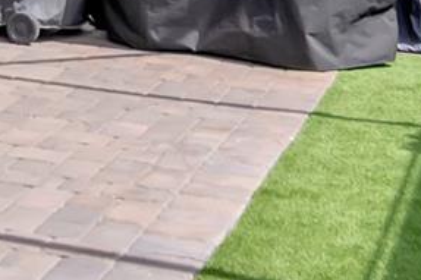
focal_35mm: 117
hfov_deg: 16.2
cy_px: -249
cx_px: -192
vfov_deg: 10.8
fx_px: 1367
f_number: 9
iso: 800
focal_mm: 14
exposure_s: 1/800
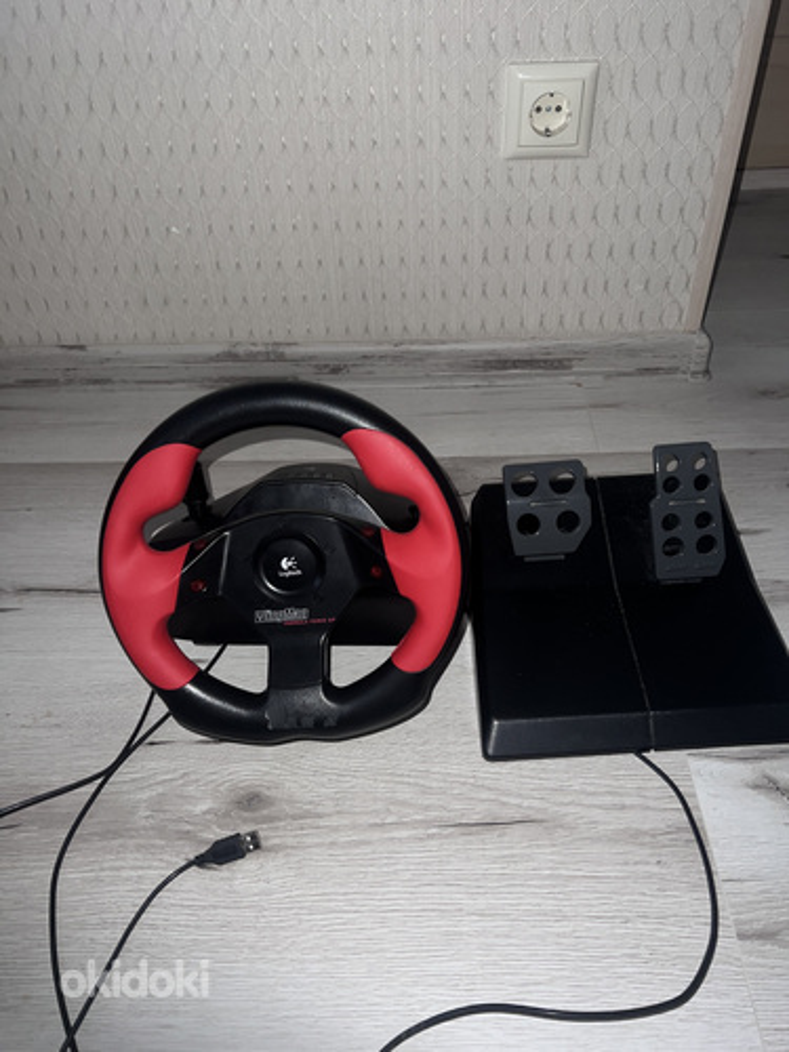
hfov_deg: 53.1
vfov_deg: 67.3
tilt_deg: -43.6
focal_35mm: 26
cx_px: 394
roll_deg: +3.4
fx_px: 790
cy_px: 526
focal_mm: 5.7
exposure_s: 1/4
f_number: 1.5
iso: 50
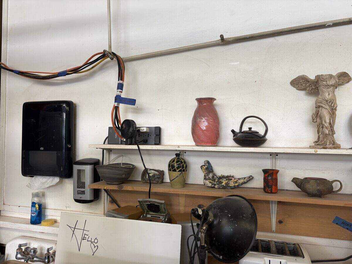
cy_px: 132
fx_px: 264
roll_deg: -0.2
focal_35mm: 26
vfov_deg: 53.1
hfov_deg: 67.3
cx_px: 176
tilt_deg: +0.7
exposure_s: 1/120
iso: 125
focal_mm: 5.96
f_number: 1.6
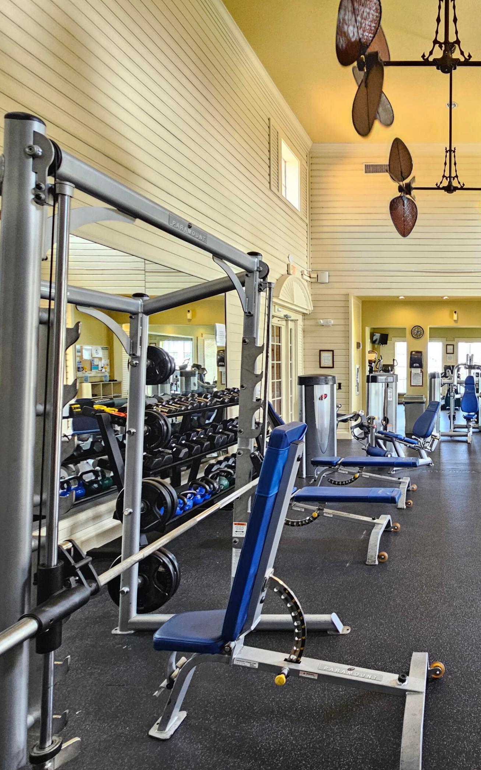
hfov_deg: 53.1
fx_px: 399
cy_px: 380
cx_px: 448
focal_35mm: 19
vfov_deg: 88.0
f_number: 2.2
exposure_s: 1/60
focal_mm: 2.2
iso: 250
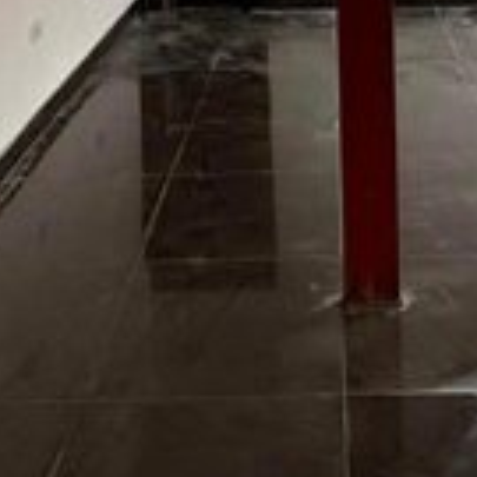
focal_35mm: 58
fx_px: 904
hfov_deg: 29.3
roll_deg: +1.6
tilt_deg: -2.3
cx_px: 330
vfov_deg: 24.8
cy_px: -177
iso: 50
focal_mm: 2.22
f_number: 2.2
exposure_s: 1/177
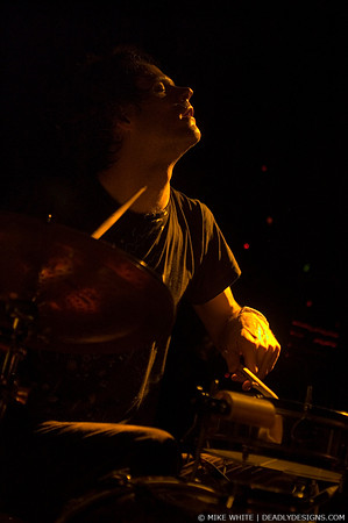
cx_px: 174
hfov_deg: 13.0
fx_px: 1526
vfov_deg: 19.5
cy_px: 262
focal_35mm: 105
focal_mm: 70
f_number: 2.8
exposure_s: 1/100
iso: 800
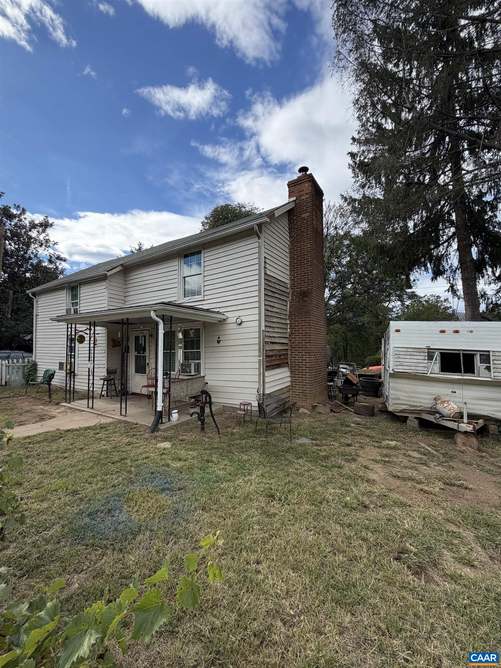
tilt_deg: +3.9
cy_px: 334
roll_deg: +0.2
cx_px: 250
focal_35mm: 14
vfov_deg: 102.1
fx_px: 270
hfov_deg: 85.7
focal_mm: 2.22
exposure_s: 1/770
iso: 32
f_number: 2.2
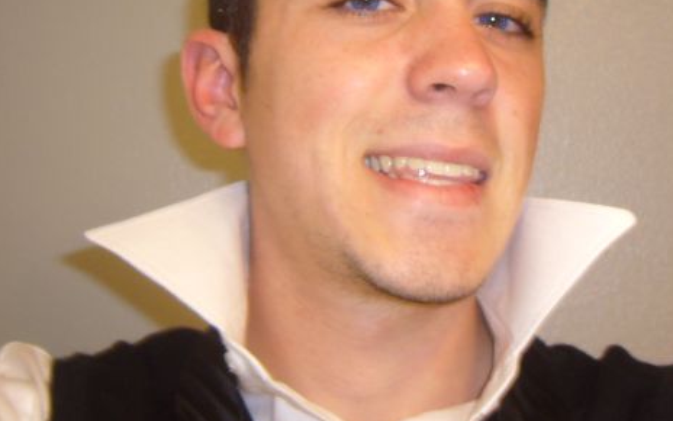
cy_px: 81
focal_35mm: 64
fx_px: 1174
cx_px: 389
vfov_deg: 20.1
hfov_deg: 31.9
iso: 100
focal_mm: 5.8
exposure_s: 1/30
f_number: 2.8
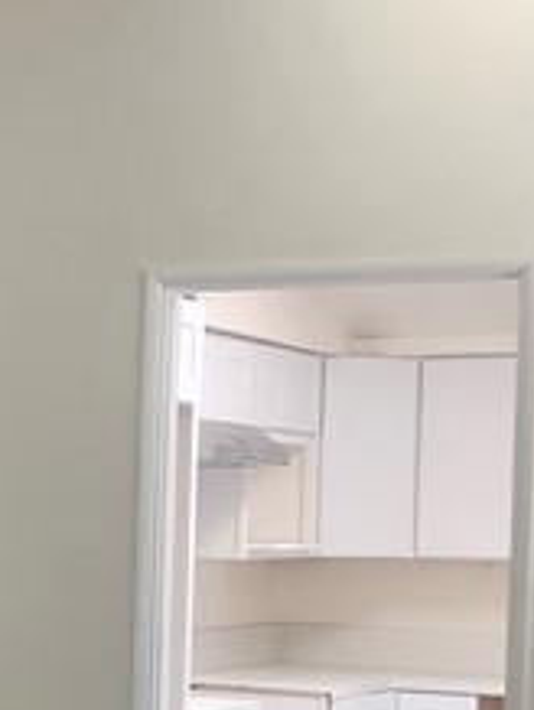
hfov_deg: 12.9
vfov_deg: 17.9
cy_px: 622
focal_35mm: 108
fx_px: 2217
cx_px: -316
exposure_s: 1/180
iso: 125
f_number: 1.8
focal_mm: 6.4
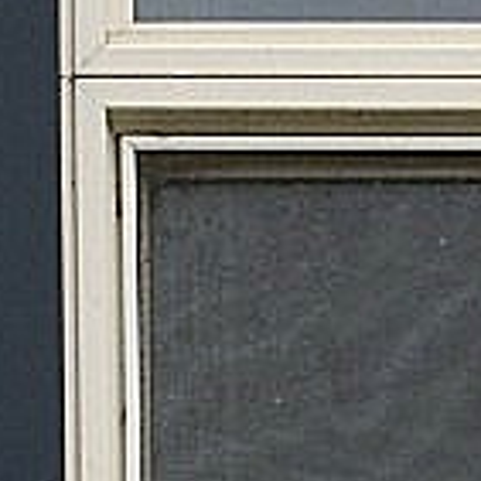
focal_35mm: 352
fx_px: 5534
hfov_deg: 4.9
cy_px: 1641
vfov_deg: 4.7
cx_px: -638
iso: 400
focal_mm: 24
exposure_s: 1/320
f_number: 10
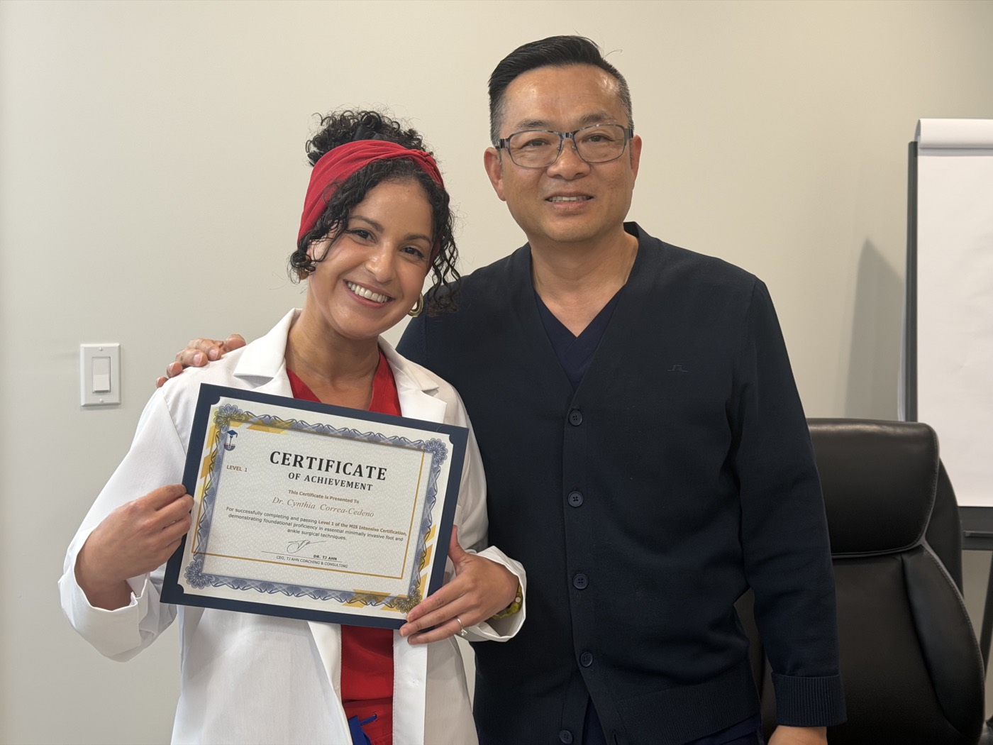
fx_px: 1377
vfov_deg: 30.3
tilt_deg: -5.5
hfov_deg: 39.7
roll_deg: -0.9
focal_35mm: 48
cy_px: 372
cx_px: 496
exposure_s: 1/60
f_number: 1.78
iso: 100
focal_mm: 6.76
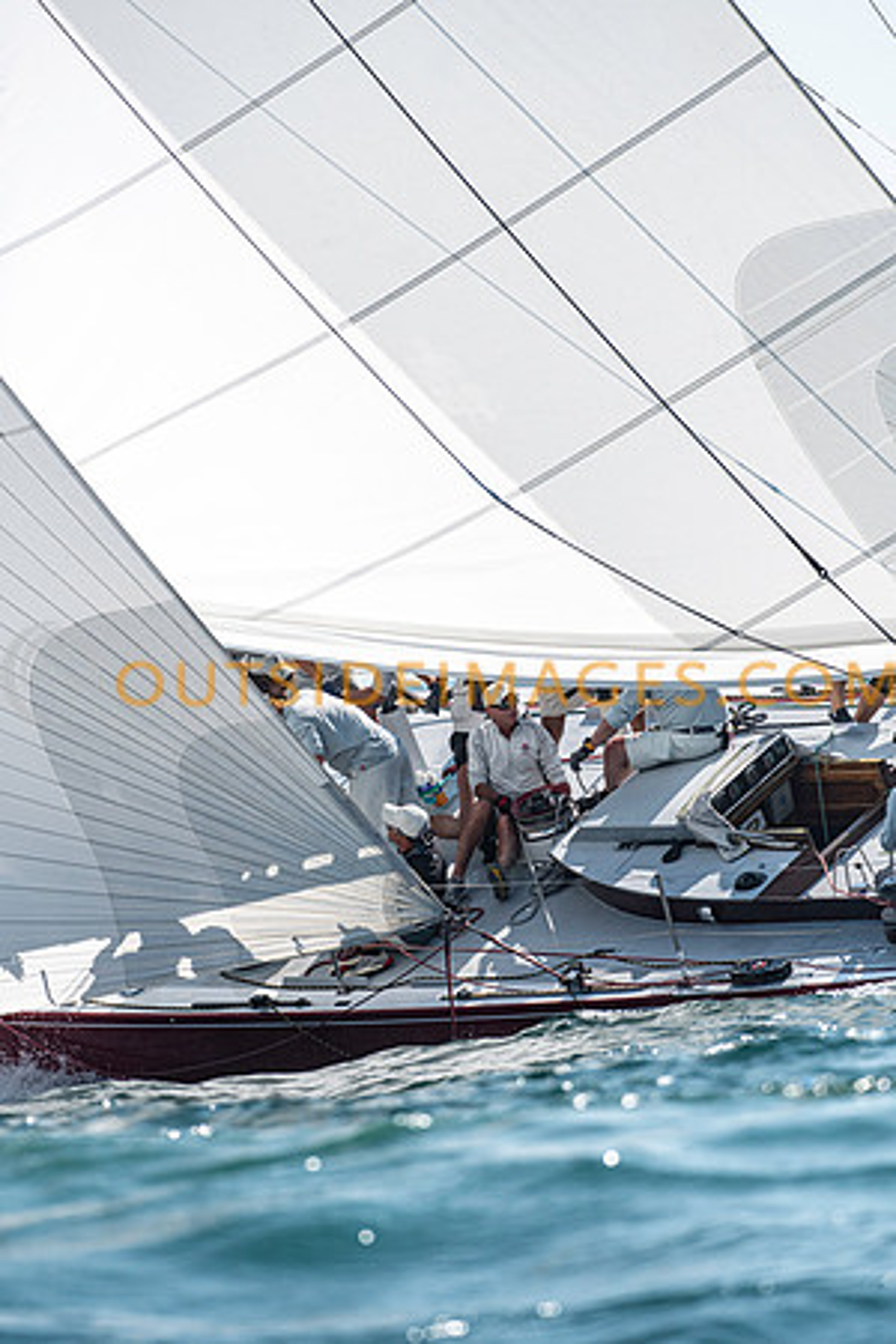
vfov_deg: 4.6
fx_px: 16799
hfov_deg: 3.1
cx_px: 448
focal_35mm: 450
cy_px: 672
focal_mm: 300
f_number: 5.6
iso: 400
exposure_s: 1/4000
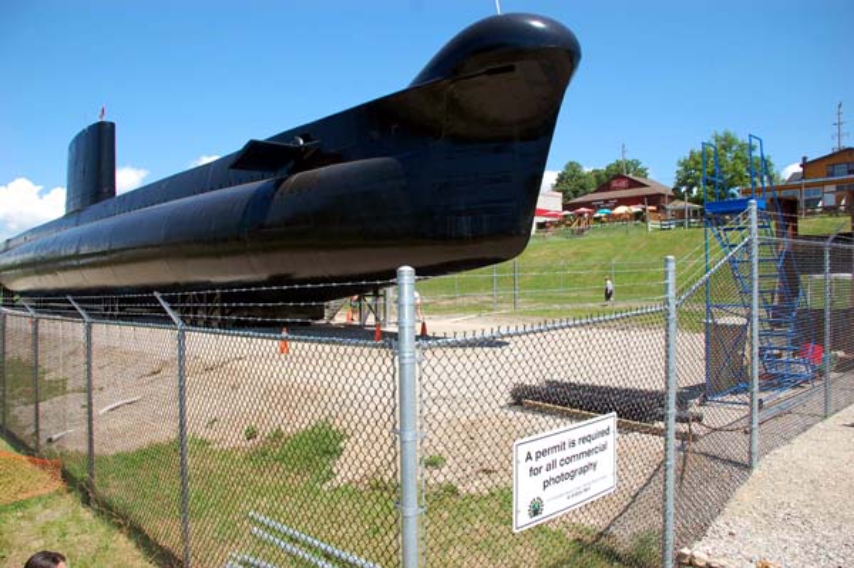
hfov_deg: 67.4
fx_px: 640
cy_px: 284
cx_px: 427
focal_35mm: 27
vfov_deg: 47.9
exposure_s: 1/500
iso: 220
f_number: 5.6
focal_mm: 18
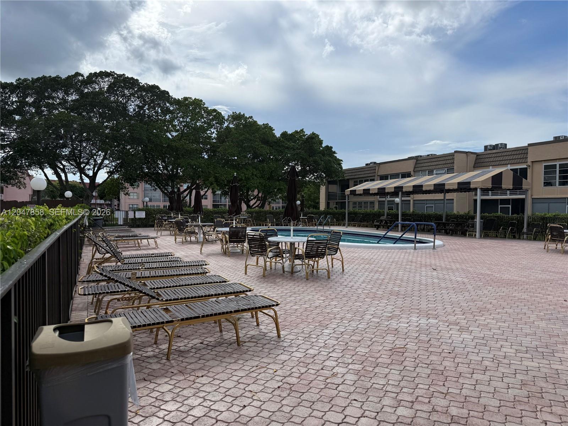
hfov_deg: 71.6
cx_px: 284
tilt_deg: -0.3
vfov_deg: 56.8
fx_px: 394
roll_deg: -0.9
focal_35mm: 24
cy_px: 213
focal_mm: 6.76
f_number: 1.78
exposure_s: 1/7353
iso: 80
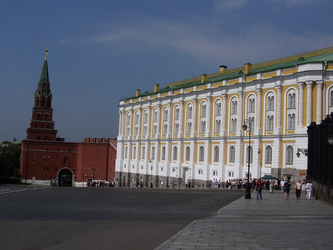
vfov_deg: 37.7
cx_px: 166
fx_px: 366
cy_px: 125
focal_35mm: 38
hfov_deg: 49.0
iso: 80
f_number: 6.6
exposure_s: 1/800
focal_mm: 6.3
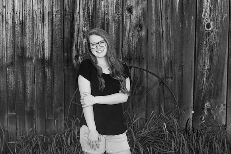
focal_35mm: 86
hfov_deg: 23.7
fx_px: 550
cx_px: 116
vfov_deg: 15.9
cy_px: 77
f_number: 5.6
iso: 400
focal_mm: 82
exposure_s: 1/200
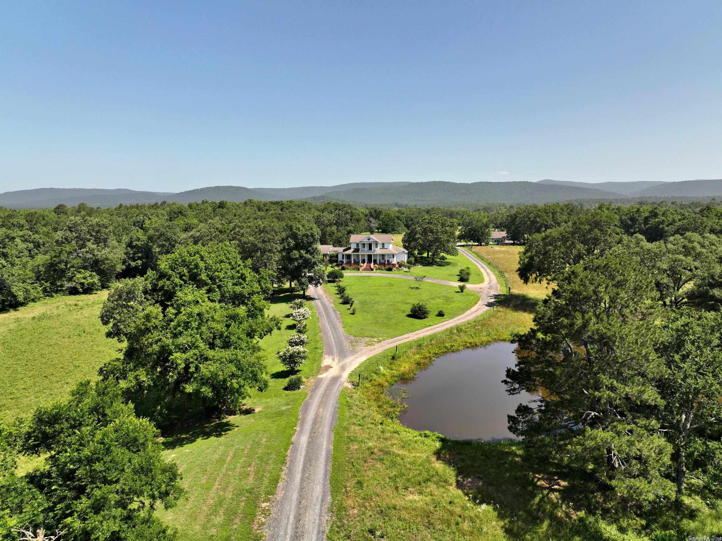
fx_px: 500
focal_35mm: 24
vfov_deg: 56.8
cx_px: 361
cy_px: 270
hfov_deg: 71.6
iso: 100
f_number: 2.8
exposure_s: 1/80
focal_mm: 12.29
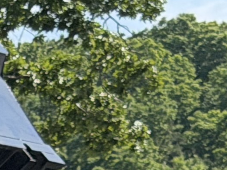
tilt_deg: -2.7
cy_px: 572
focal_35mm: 371
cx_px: -454
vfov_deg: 3.9
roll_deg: +3.4
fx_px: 2432
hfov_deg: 5.1
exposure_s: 1/4329
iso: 80
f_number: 1.78
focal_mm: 6.76
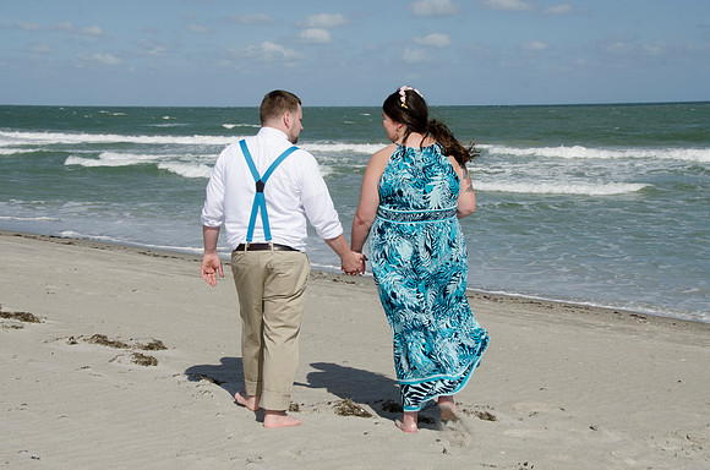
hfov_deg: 36.9
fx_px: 1063
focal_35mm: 54
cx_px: 355
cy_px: 235
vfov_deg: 24.9
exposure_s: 1/250
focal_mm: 36
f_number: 11
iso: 100
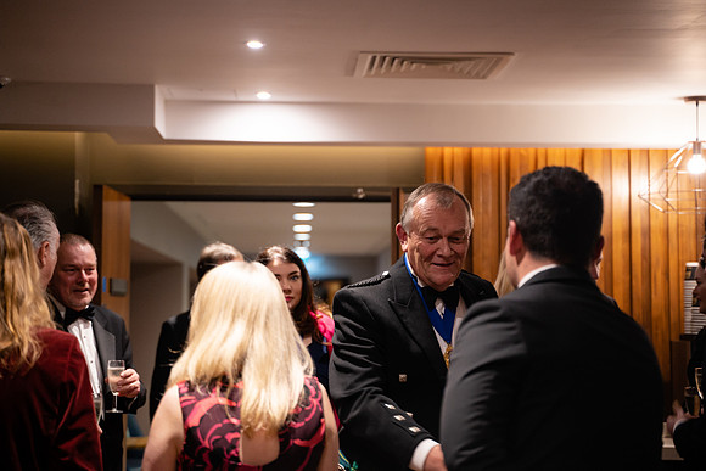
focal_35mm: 75
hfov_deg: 27.0
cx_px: 353
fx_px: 1471
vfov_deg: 18.2
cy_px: 236
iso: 1250
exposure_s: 1/60
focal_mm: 75
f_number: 2.8
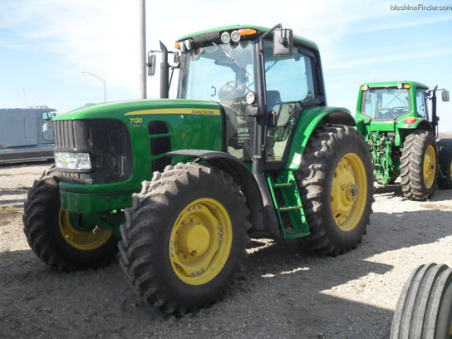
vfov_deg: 40.7
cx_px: 226
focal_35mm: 35
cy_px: 170
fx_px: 457
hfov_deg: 52.6
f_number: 8.9
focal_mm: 6.2
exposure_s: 1/90
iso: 100
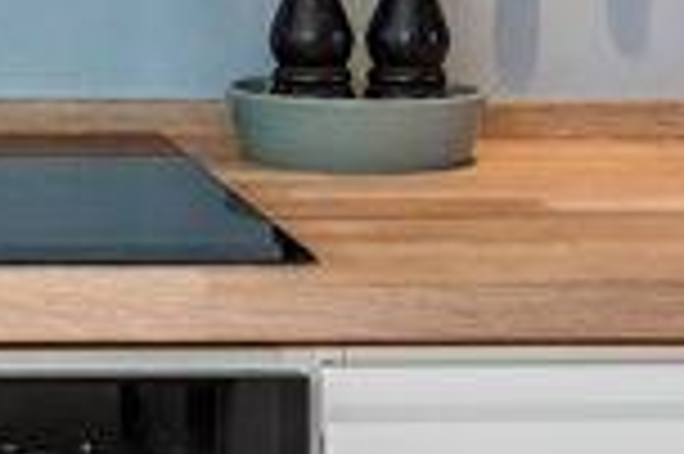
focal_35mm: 184
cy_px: -285
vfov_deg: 7.3
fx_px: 3492
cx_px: -243
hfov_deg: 10.9
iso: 200
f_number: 11
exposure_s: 1/90
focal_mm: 35
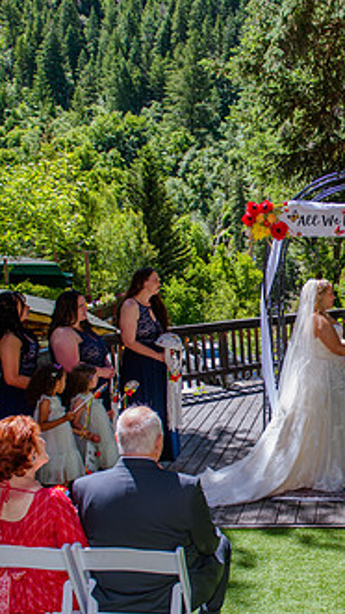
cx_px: 349
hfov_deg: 25.7
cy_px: 350
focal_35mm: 44
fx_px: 716
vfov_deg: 46.3
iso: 160
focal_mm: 24
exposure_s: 1/500
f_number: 3.5
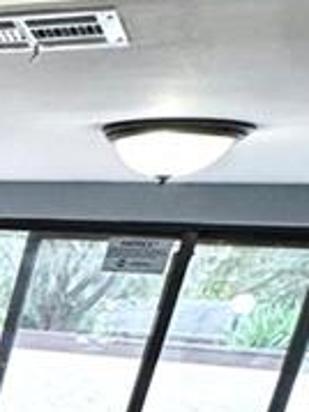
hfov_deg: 9.8
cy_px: 626
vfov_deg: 18.4
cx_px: -719
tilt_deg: -16.7
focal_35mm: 94
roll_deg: -3.9
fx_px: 1120
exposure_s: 1/120
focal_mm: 2.22
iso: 125
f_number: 2.2
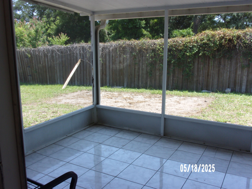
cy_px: 94
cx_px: 126
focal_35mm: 36
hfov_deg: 51.4
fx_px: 262
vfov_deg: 39.7
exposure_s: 1/125
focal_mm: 6.4
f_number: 4.5
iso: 80
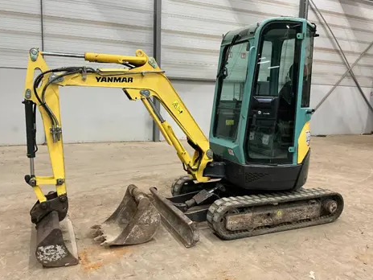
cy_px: 143
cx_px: 187
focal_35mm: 30
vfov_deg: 46.8
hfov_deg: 60.0
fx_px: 323
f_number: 1.8
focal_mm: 3
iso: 250
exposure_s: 1/60
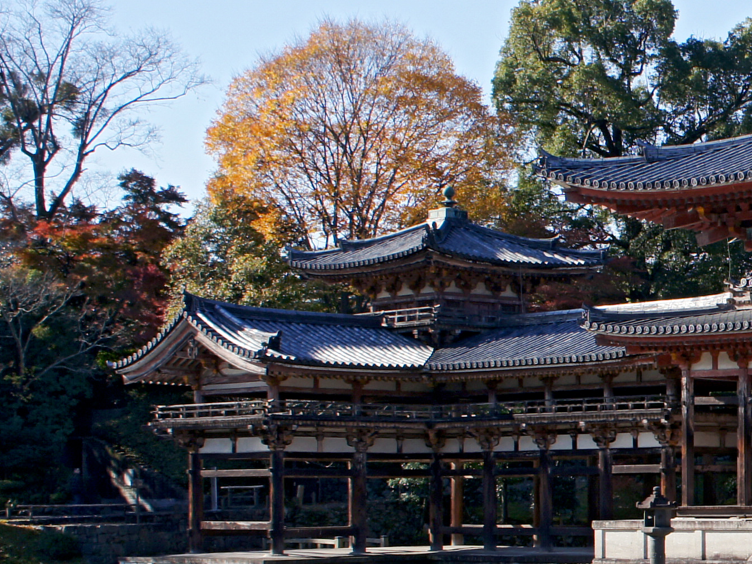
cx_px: 1021
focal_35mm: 98
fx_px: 2129
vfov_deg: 15.0
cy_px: 443
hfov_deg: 18.4
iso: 200
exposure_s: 1/100
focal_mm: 20
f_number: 8
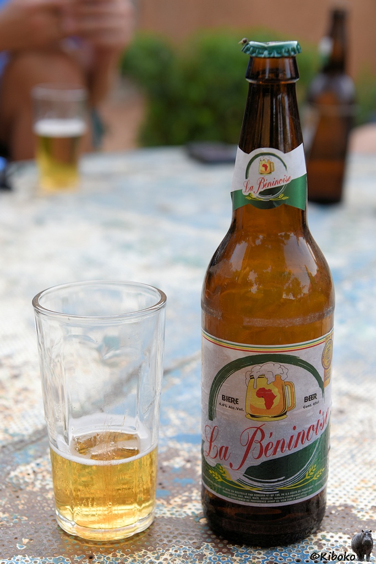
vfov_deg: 39.6
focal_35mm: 50
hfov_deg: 27.0
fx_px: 783
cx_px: 188
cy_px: 282
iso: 250
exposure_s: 1/320
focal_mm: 50
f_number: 4.5
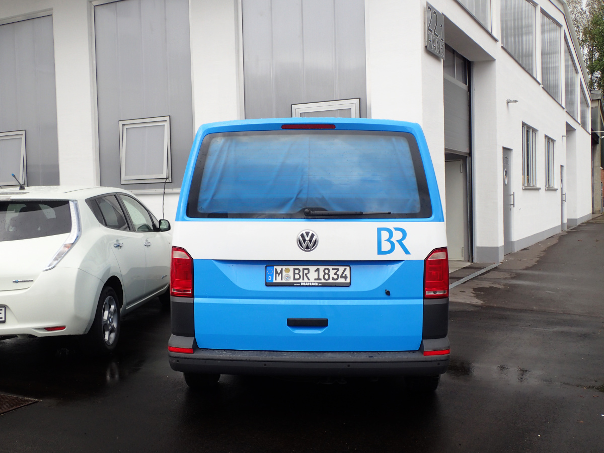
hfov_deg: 49.0
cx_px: 302
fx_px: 663
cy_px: 226
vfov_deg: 37.7
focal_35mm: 38
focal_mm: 6.9
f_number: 3.5
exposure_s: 1/400
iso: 100
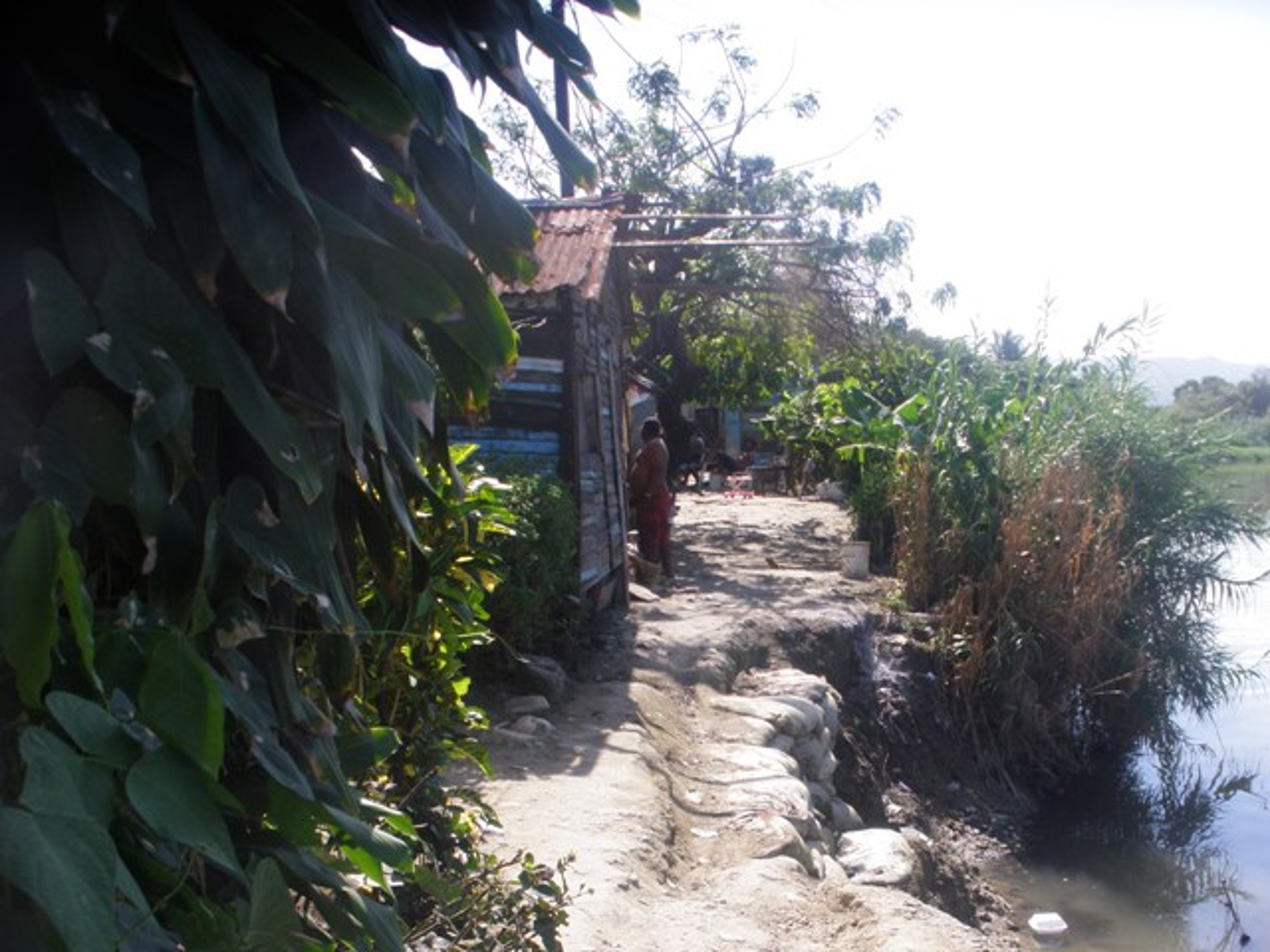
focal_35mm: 36
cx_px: 635
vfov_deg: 39.7
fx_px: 1321
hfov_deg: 51.4
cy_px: 476
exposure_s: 1/160
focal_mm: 6.3
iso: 64
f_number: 5.6
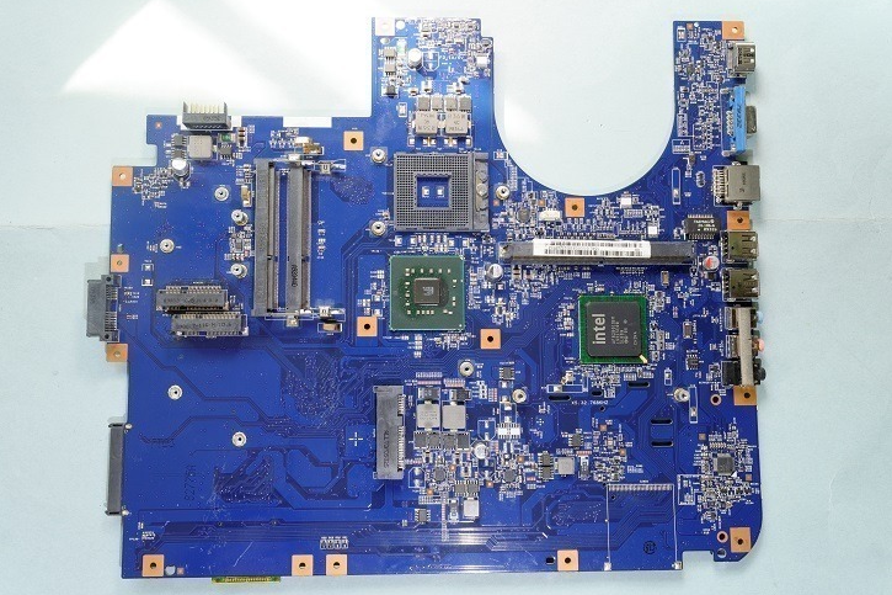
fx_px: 768
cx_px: 433
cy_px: 293
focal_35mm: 31
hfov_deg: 60.3
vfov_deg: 42.3
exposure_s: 1/4
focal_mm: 20
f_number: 8
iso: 100
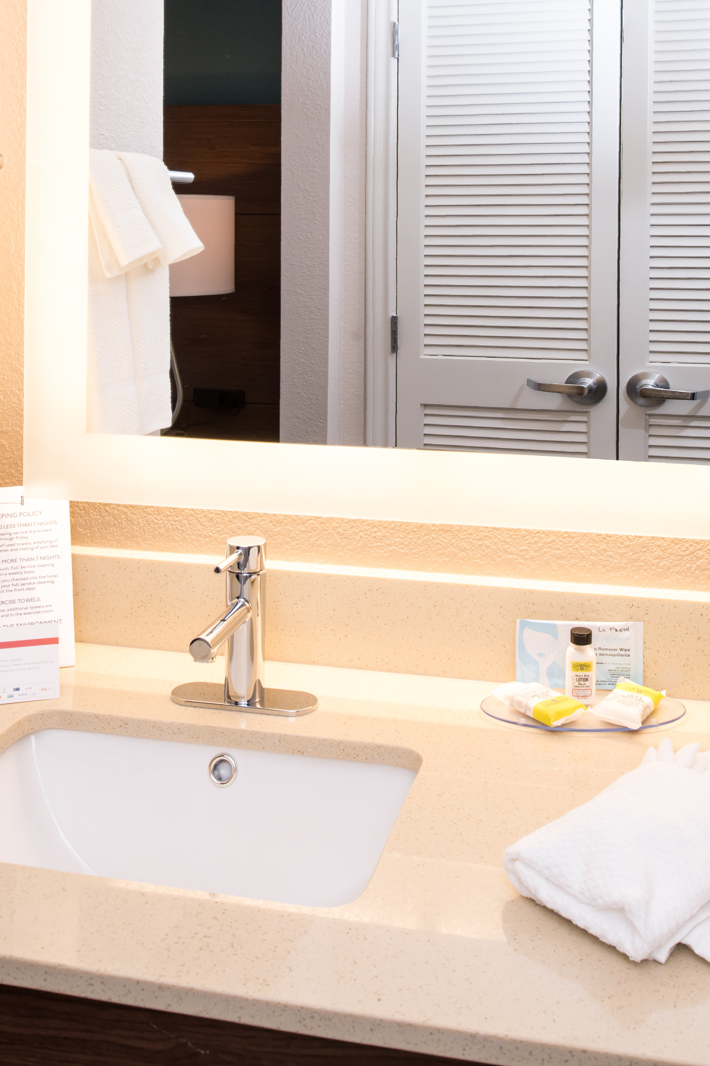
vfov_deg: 49.5
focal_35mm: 39
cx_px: 383
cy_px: 514
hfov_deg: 34.2
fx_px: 1154
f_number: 11
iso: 640
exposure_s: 1/50
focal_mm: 24
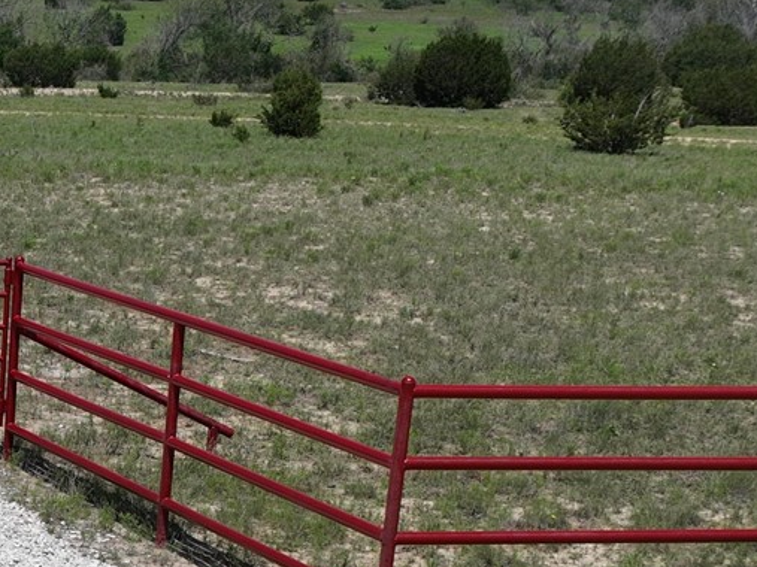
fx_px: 2121
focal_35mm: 97
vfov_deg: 14.9
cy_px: 584
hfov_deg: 18.3
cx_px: -322
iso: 100
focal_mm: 12.29
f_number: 2.8
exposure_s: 1/3200
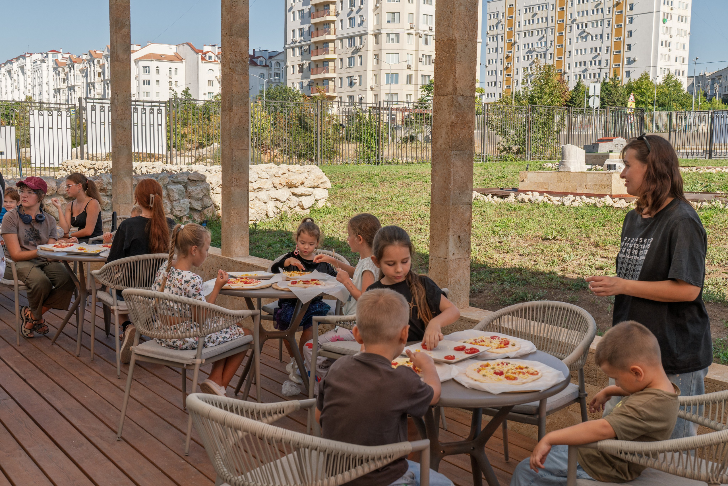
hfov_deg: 49.6
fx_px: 789
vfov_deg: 34.2
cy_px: 243
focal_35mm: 39
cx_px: 364
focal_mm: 26
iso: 100
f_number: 6.3
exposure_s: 1/320
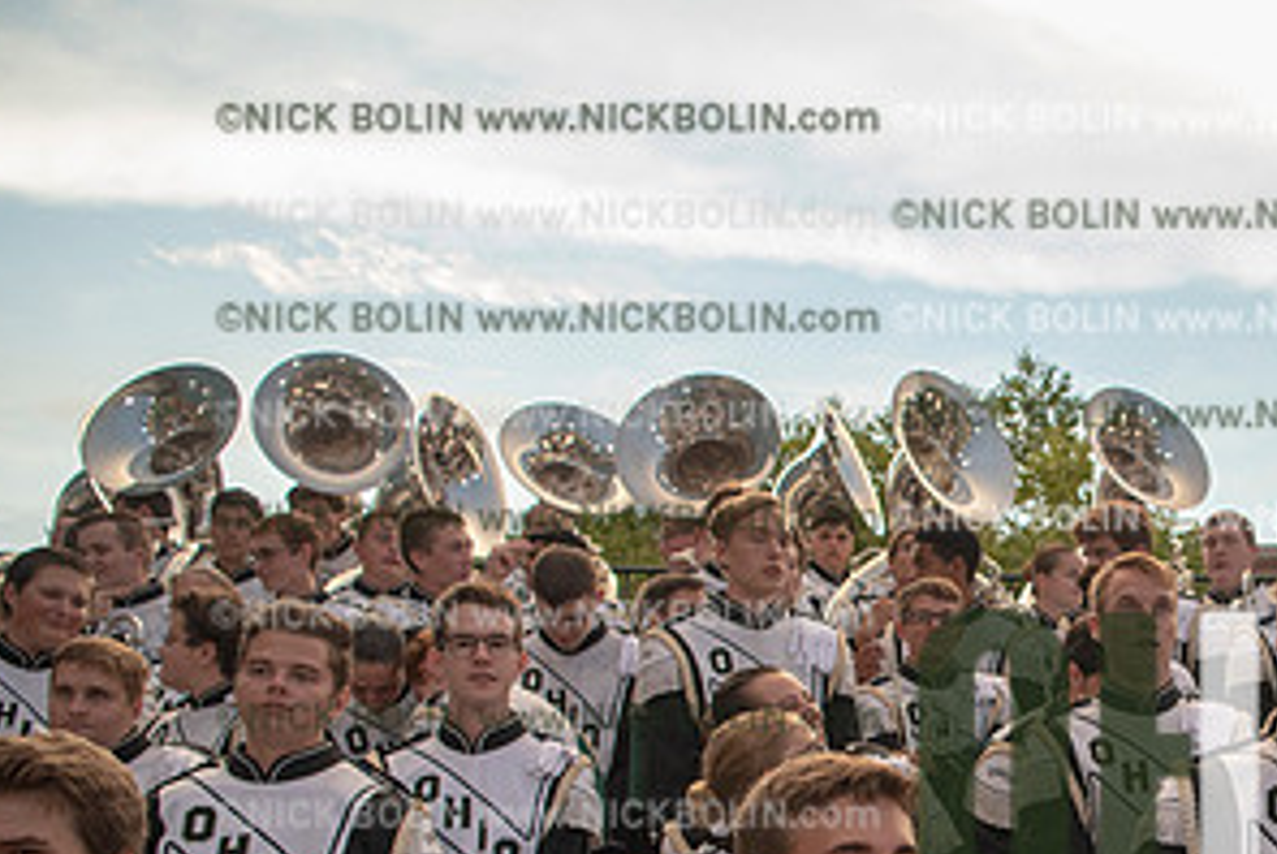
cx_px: 1221
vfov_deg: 27.4
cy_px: 817
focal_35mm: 47
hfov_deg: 38.1
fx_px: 1669
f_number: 3.2
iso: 800
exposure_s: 1/640
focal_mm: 24
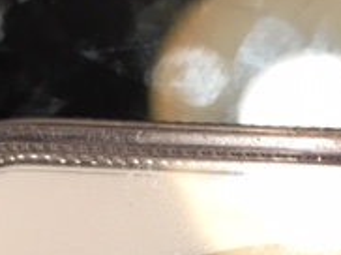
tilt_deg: -70.5
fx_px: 1003
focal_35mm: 102
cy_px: 379
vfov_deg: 13.6
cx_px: 324
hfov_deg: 18.9
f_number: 2.2
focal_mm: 4.15
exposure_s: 1/15
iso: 32
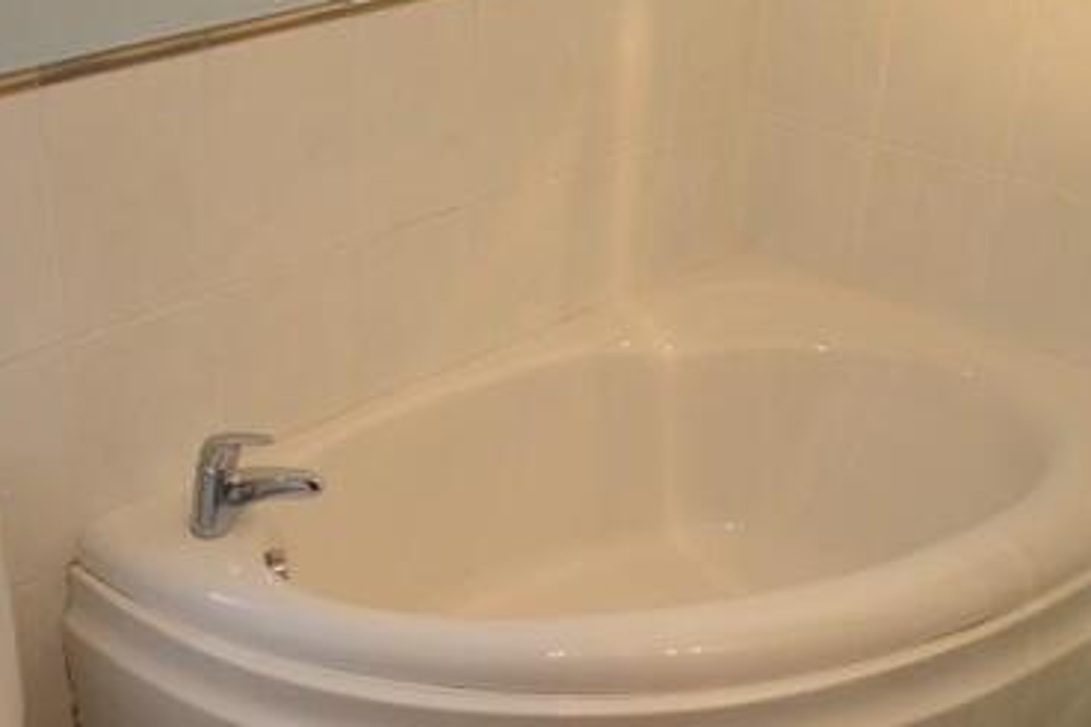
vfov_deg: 27.6
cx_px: 322
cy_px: 569
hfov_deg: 40.3
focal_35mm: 48
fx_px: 1455
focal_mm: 18
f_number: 3.5
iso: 2000
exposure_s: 1/60
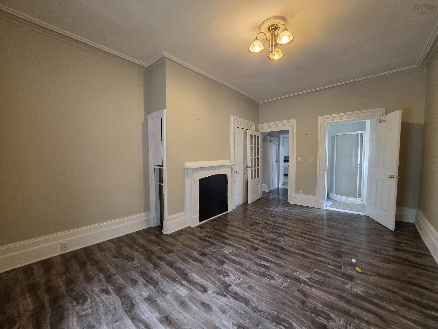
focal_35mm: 13
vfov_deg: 89.9
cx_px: 219
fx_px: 164
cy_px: 164
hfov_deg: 106.2
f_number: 1.9
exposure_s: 1/60
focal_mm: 2.2
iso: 250
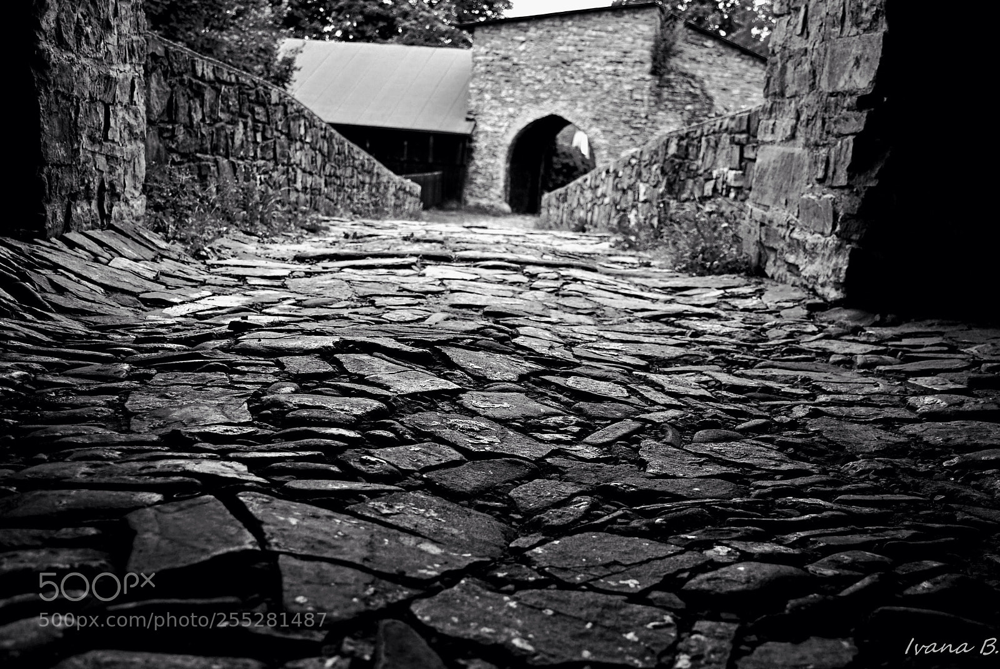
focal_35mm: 39
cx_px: 500
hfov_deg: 49.5
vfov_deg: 34.3
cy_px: 334
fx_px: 1085
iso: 200
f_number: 5
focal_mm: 26
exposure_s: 1/100
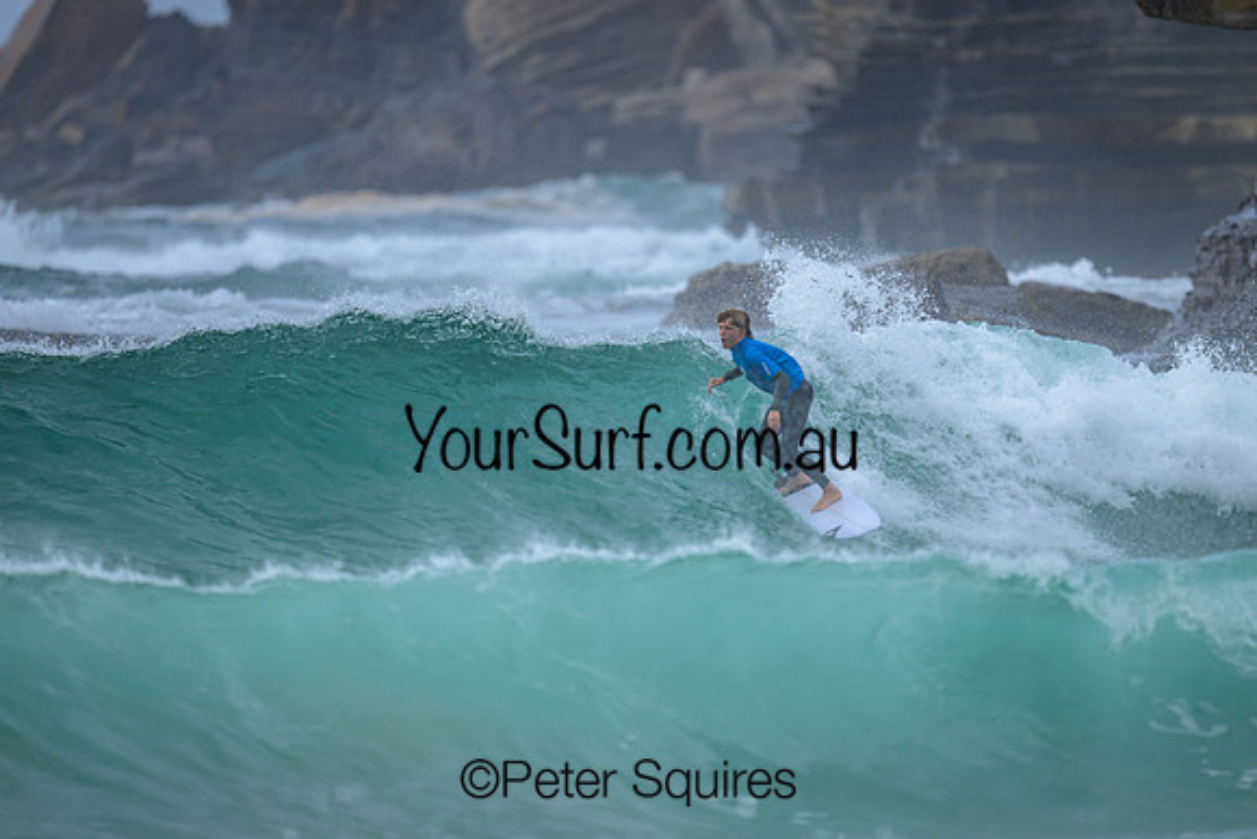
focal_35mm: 800
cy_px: 420
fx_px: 27939
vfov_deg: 1.7
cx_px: 628
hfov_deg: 2.6
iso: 250
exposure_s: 1/1600
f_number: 6.3
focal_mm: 800
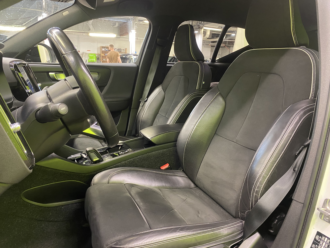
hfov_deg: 67.3
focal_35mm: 26
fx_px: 248
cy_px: 124
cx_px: 165
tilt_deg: -13.6
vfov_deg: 53.1
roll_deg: -2.2
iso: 500
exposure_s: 1/33
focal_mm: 4.25
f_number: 1.8
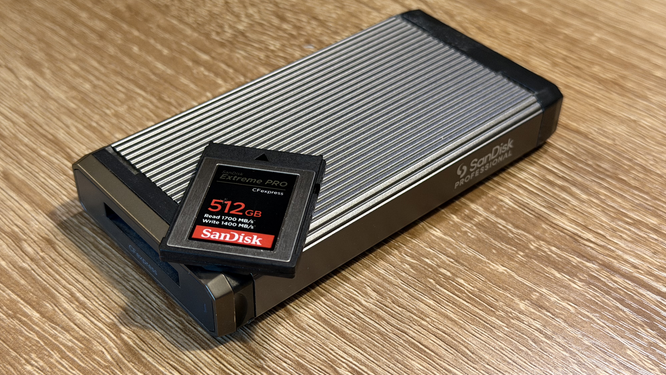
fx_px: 936
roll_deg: -1.3
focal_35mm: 53
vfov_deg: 22.6
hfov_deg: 39.2
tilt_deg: -40.4
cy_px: 184
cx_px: 331
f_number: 1.78
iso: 250
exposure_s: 1/40
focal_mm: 6.76
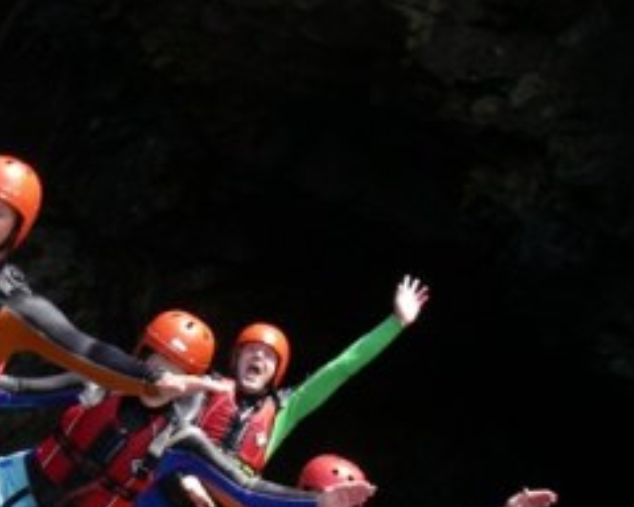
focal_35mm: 79
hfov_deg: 23.0
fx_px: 1482
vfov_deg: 19.1
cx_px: -32
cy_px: 438
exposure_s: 1/250
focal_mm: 6.3
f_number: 3.3
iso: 64
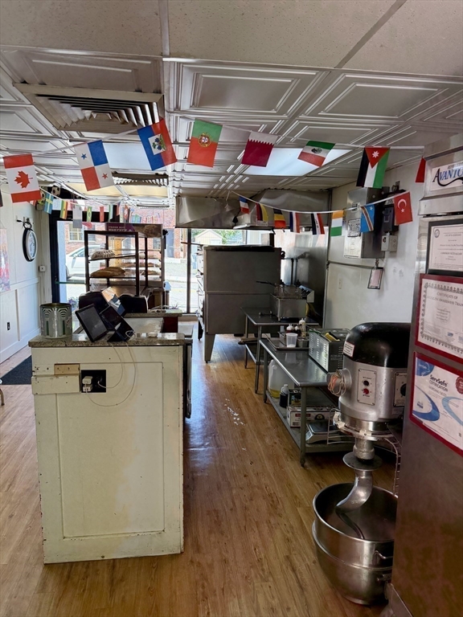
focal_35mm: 24
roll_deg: -2.2
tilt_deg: -8.9
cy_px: 308
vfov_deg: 71.6
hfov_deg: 56.8
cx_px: 232
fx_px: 428
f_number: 1.78
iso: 200
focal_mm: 6.76
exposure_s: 1/229
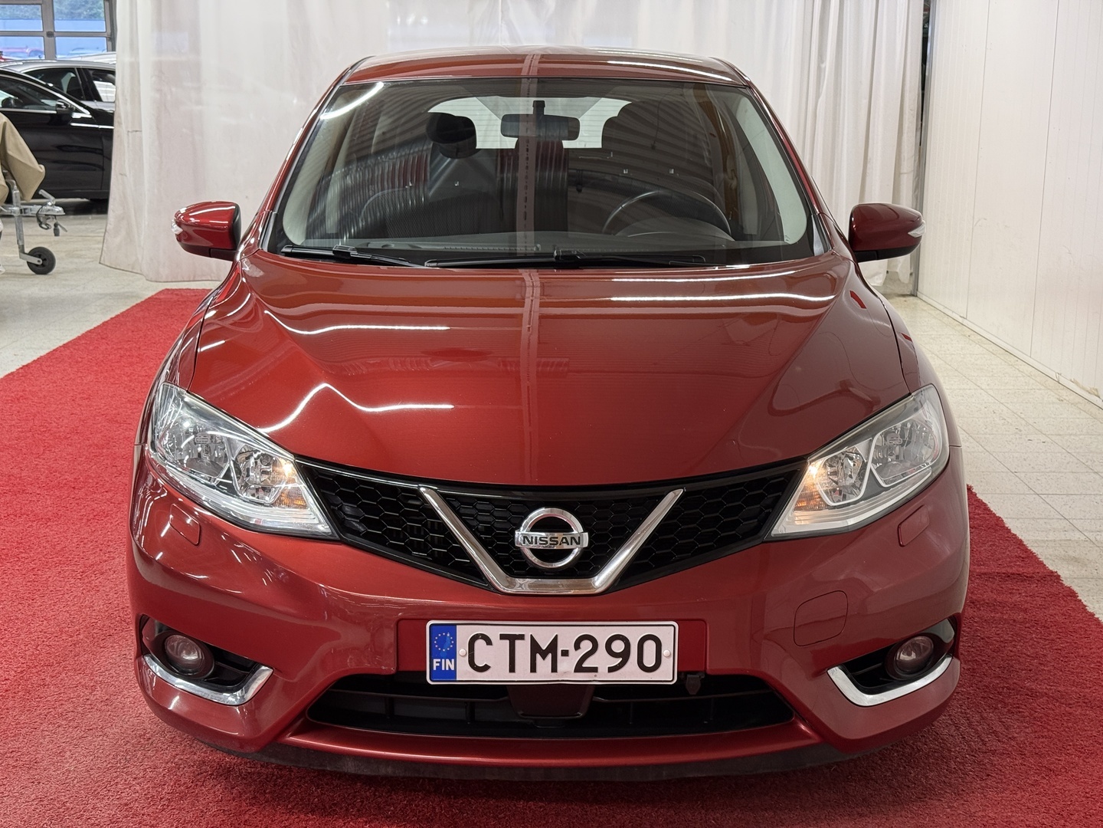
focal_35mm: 48
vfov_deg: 30.3
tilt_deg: -11.7
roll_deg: -0.2
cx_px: 552
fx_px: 1529
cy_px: 414
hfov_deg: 39.7
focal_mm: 6.76
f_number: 1.78
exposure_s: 1/50
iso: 125
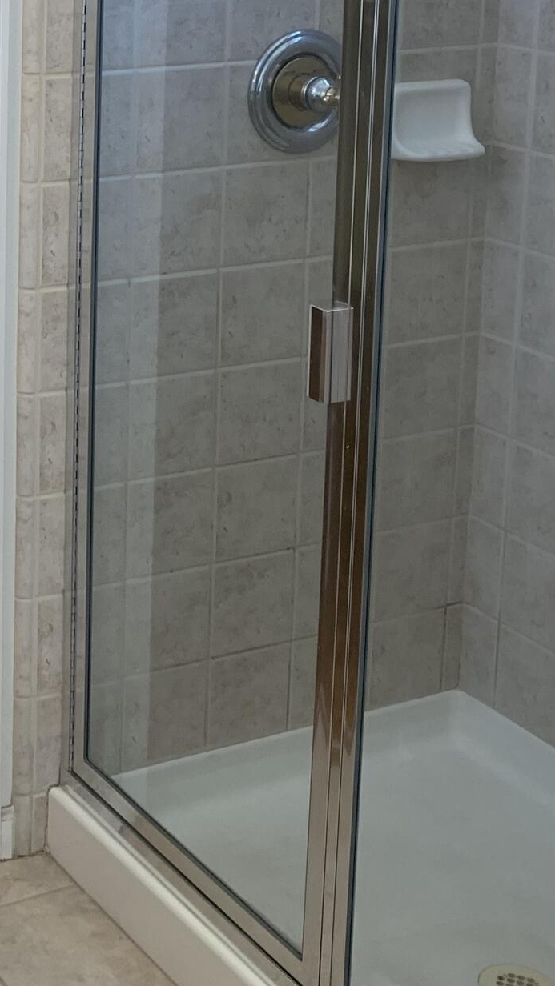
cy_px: 161
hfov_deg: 16.7
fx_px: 1805
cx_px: -107
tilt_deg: -10.3
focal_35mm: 69
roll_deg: -0.6
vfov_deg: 29.7
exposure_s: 1/120
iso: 80
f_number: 1.8
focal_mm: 4.25
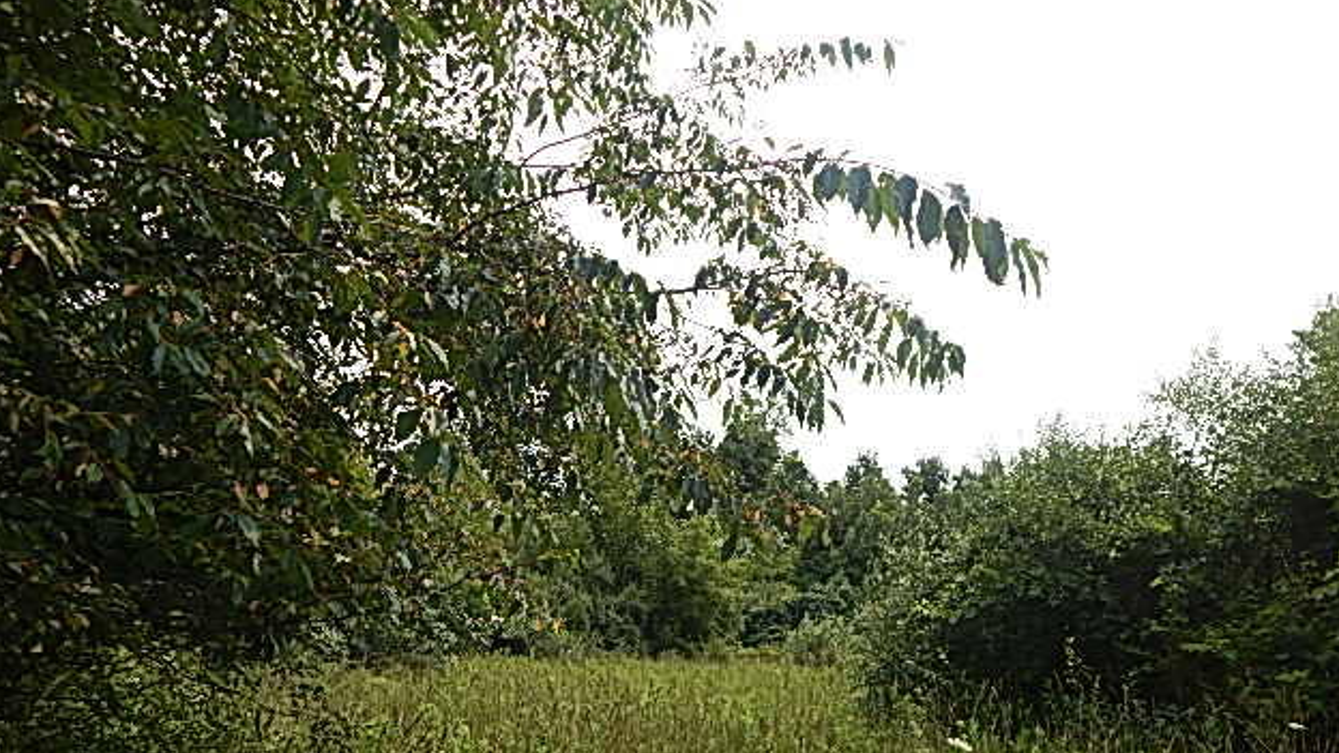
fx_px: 1349
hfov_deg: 52.8
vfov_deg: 31.0
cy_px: 498
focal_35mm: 38
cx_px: 674
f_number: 3.3
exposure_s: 1/1000
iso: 125
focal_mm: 6.1
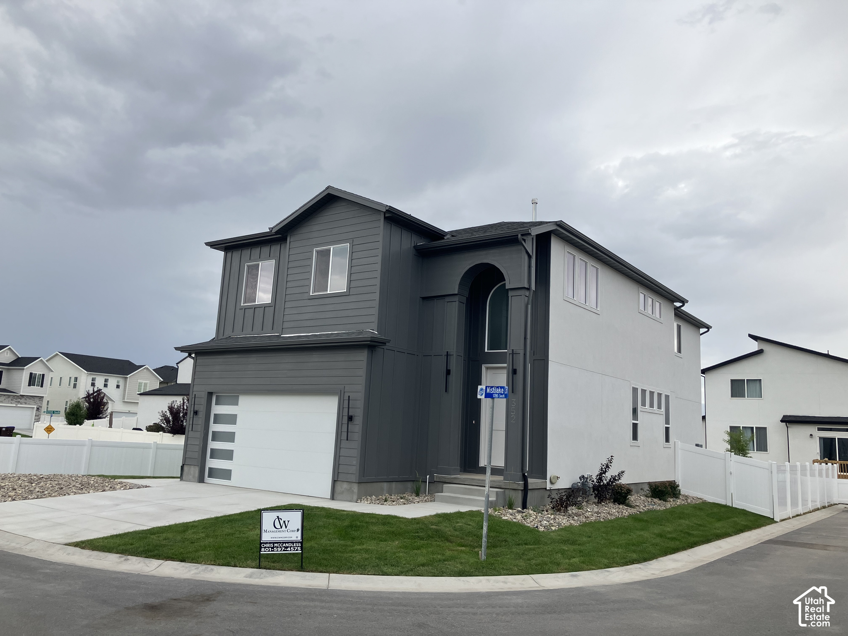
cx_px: 424
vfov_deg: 49.7
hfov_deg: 63.4
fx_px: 686
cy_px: 318
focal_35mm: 28
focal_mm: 3.99
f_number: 1.8
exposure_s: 1/796
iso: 32
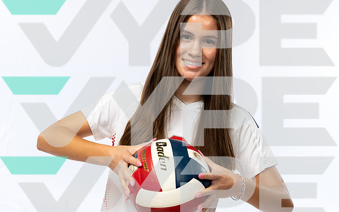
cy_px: 112
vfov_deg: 24.0
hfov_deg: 37.5
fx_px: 499
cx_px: 170
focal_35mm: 54
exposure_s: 1/250
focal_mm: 44
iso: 200
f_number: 5.6
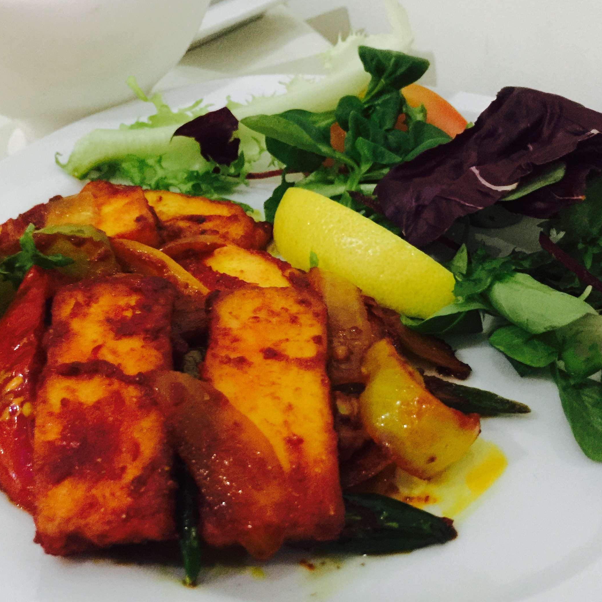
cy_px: 323
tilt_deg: -40.3
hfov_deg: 41.8
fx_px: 787
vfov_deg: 41.8
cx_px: 279
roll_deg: +1.7
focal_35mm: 40
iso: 200
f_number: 2.2
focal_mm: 4.15
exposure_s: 1/4
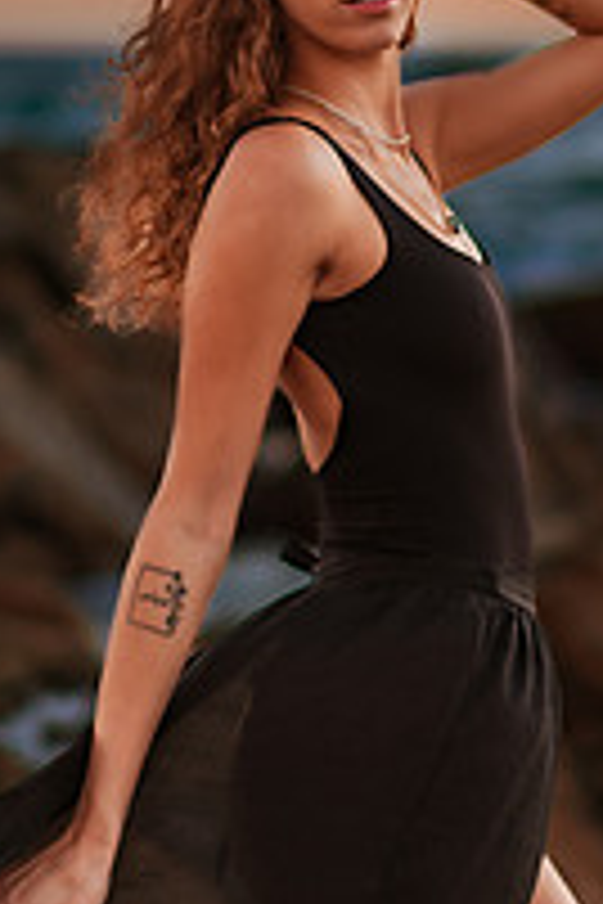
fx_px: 3266
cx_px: 351
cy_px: 342
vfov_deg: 15.8
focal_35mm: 130
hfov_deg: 10.5
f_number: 1.4
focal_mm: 58
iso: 100
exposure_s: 1/320
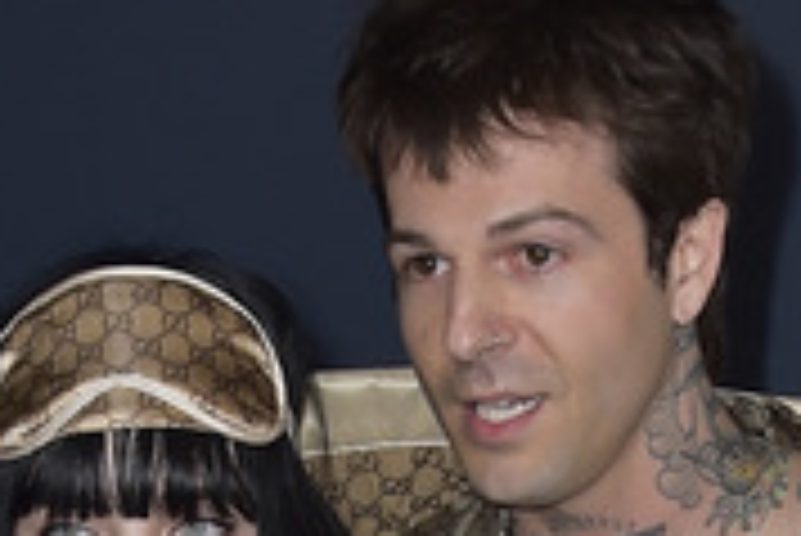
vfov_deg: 13.4
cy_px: 522
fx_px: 2249
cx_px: 441
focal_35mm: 101
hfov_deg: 20.2
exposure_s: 1/250
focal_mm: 40
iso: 500
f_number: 6.3
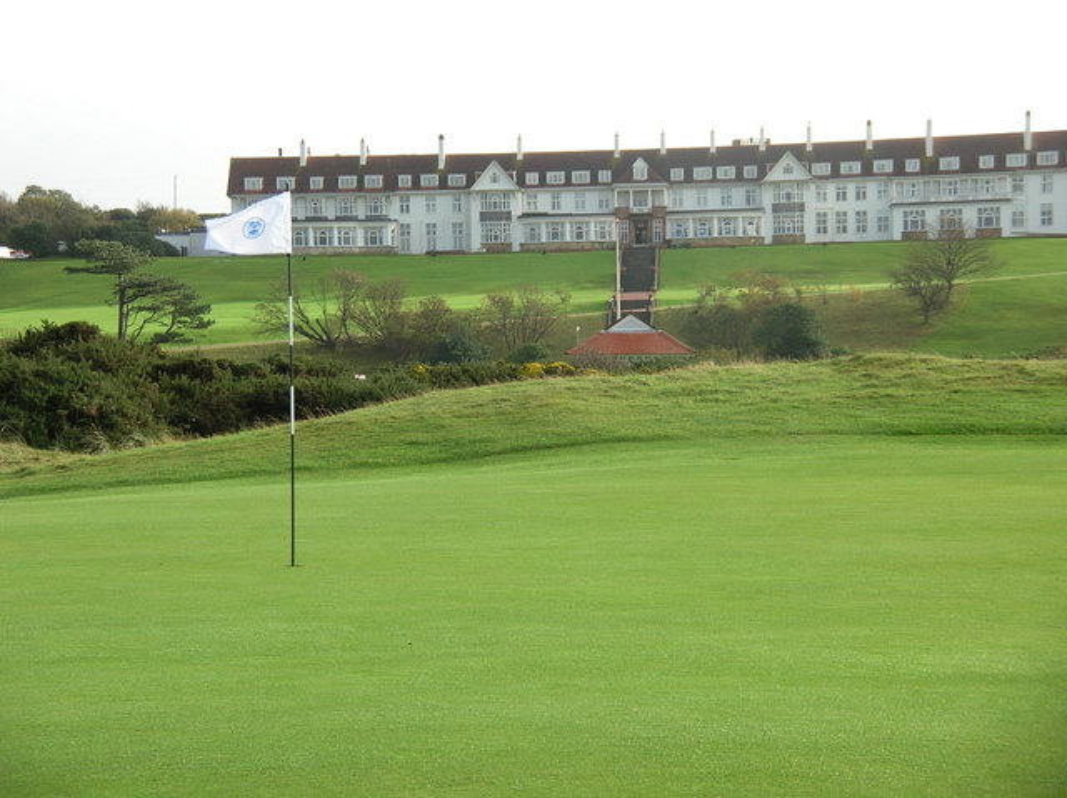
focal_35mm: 96
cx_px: 534
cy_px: 399
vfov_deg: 15.4
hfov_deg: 20.5
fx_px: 2957
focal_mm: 15.9
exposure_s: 1/198
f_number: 3.5
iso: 50
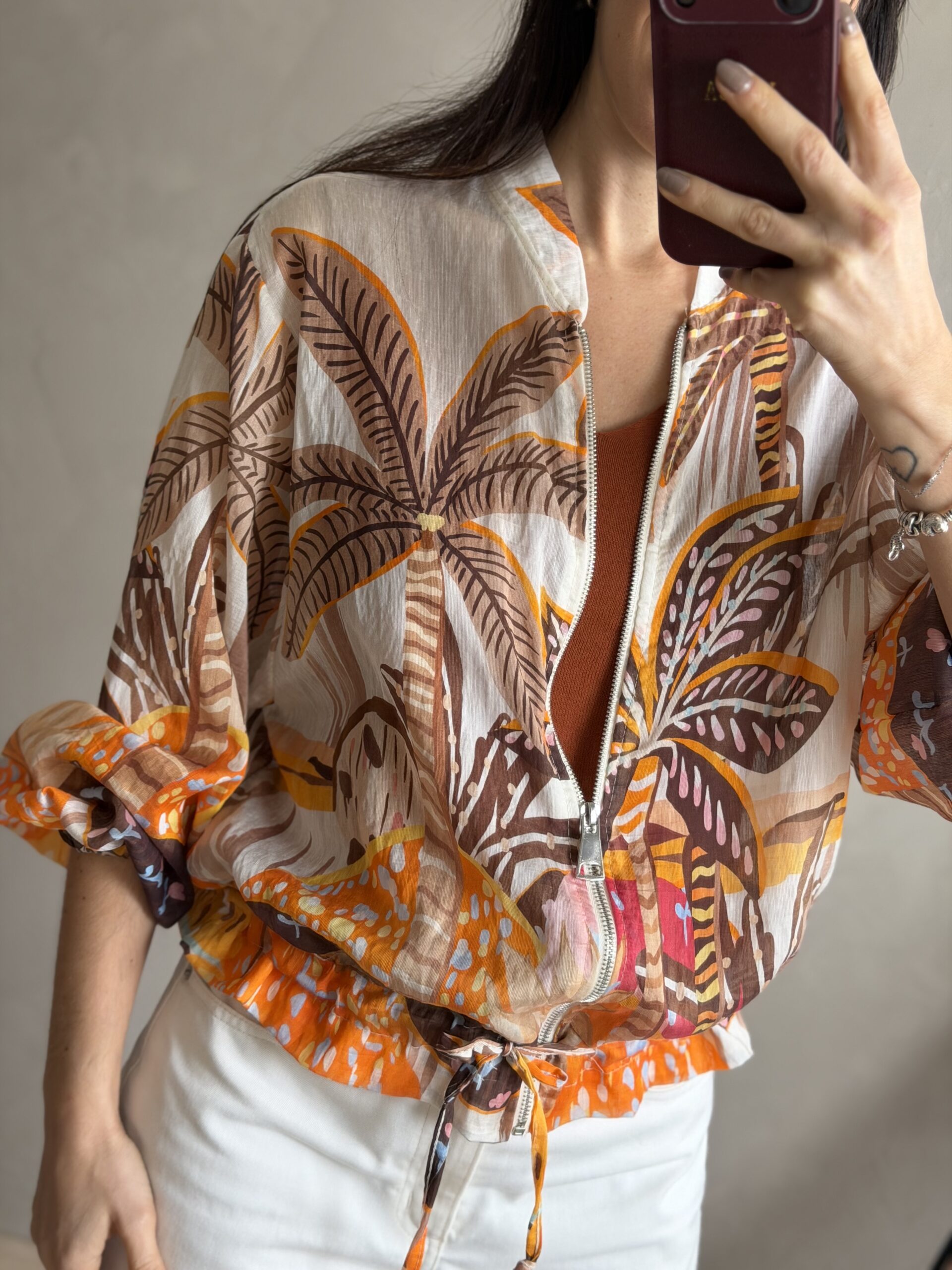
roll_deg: -12.3
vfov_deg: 39.7
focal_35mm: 48
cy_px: 635
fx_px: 1760
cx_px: 476
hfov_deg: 30.3
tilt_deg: -24.7
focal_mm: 6.76
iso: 100
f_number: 1.78
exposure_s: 1/65
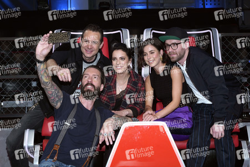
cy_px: 84
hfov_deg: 35.7
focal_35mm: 56
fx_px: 389
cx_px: 125
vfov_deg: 24.2
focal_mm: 56
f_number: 8
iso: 640
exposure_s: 1/60
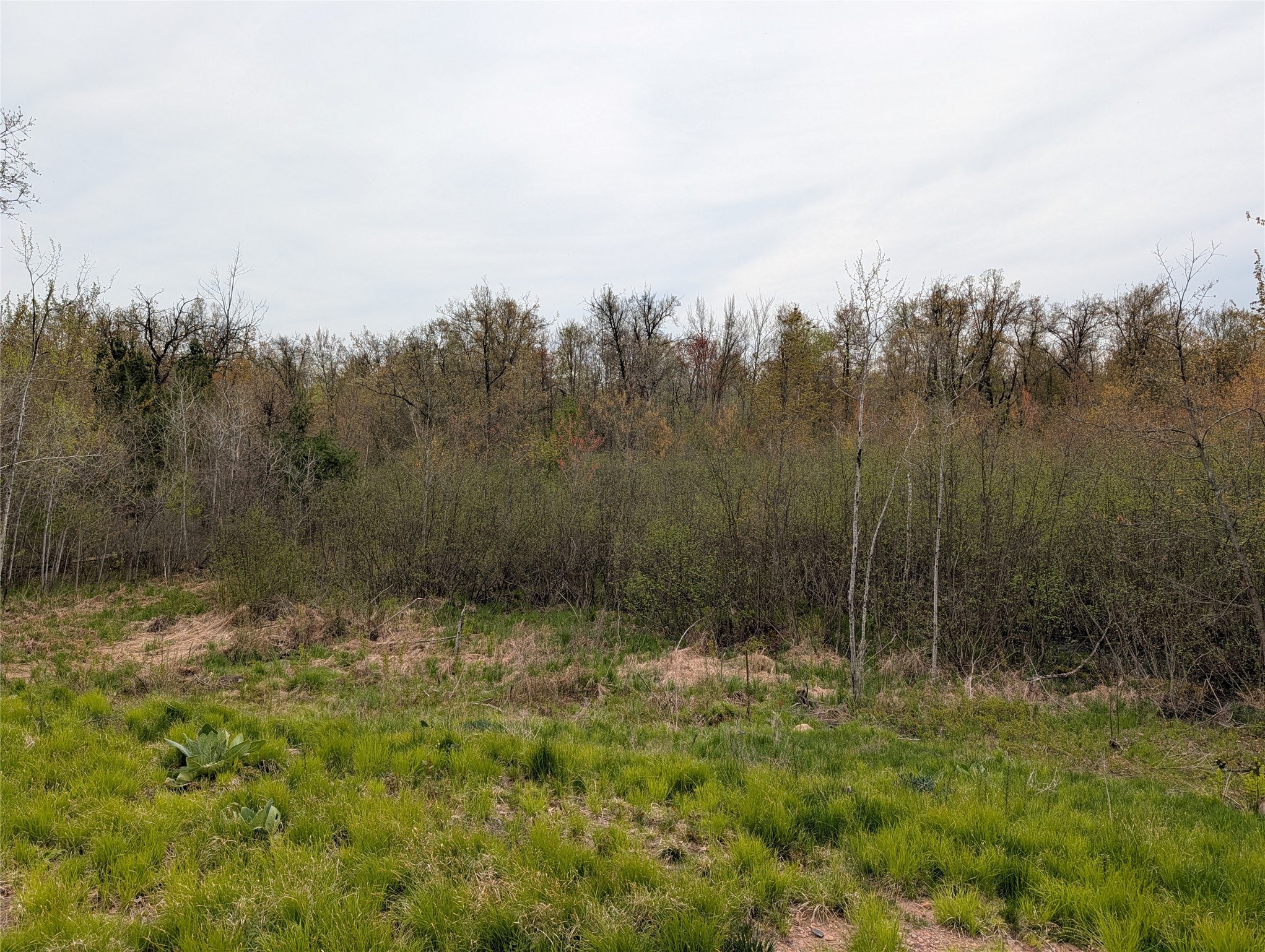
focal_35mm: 24
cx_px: 632
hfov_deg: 71.5
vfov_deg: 56.9
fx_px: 878
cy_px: 476
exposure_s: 1/556
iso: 21
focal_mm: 6.9
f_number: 1.68
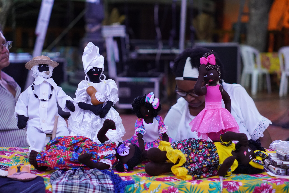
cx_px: 144
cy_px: 96
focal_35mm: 75
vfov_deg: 18.2
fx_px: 602
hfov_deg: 27.0
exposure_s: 1/160
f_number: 2
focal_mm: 50
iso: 2000
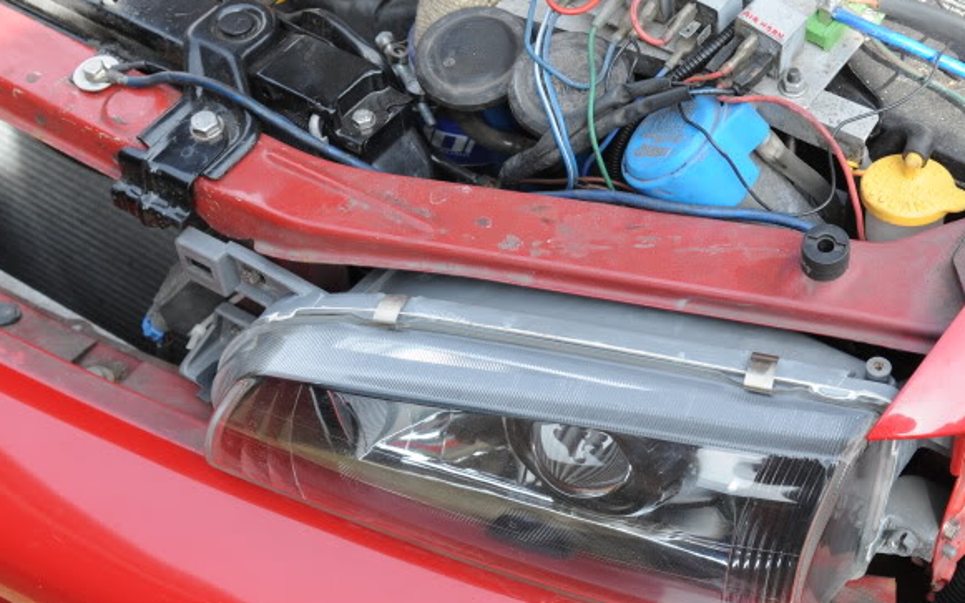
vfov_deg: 20.6
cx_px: 630
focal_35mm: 63
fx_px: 1657
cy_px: 258
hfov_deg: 32.3
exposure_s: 1/125
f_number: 5.6
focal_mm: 30
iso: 200
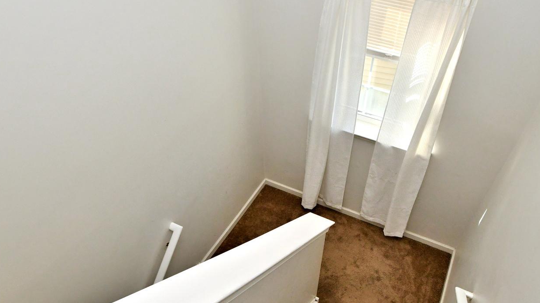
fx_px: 372
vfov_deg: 43.8
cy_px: 198
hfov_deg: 71.7
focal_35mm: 26
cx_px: 301
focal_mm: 10
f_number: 7.1
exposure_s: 1/250
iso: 1000
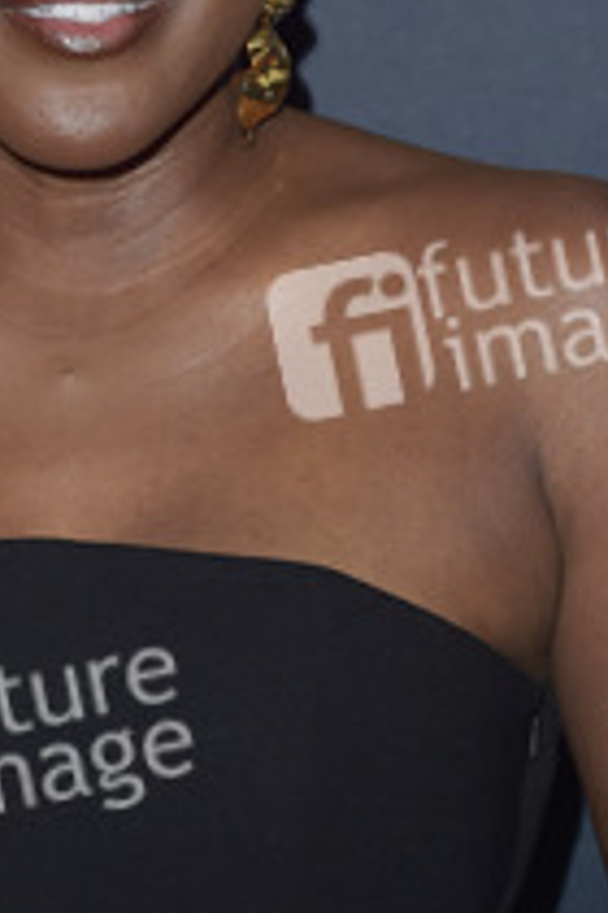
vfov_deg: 10.2
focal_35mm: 200
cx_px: 98
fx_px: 5066
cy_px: 100
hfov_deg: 6.9
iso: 250
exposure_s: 1/250
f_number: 6.3
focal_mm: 105
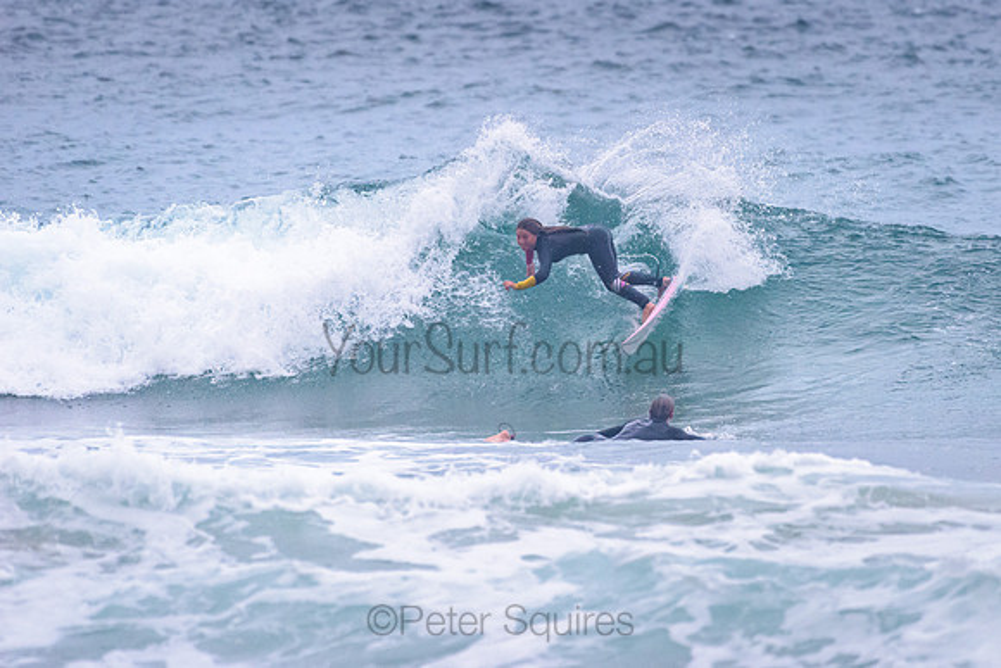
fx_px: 17046
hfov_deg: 3.4
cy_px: 272
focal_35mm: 613
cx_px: 614
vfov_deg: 2.2
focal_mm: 500
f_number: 5.6
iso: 2200
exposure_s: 1/2000
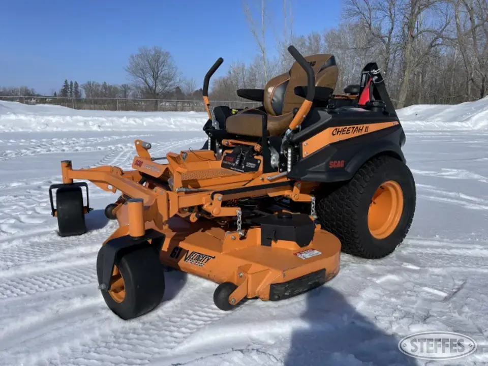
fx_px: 367
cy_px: 183
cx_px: 244
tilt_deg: -11.4
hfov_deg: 67.3
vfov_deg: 53.1
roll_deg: -1.7
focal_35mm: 26
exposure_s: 1/9174
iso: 32
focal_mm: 5.1
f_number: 1.6
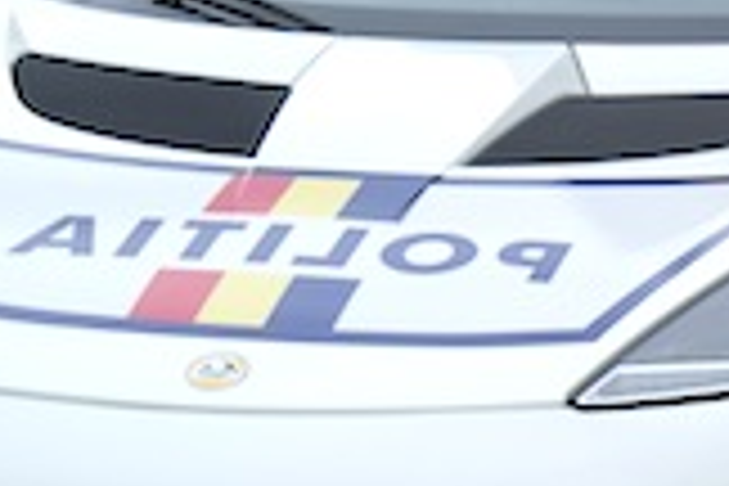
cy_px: 270
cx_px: 873
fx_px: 5265
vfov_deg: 5.3
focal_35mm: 260
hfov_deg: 7.8
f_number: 11
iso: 100
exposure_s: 1/160
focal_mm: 70
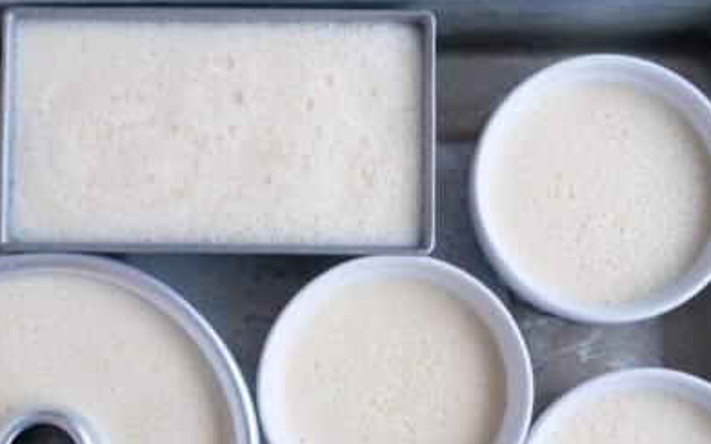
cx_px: 285
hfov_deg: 31.0
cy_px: 344
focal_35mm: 66
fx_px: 1278
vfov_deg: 19.5
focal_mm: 19
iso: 3200
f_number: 3.4
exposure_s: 1/50
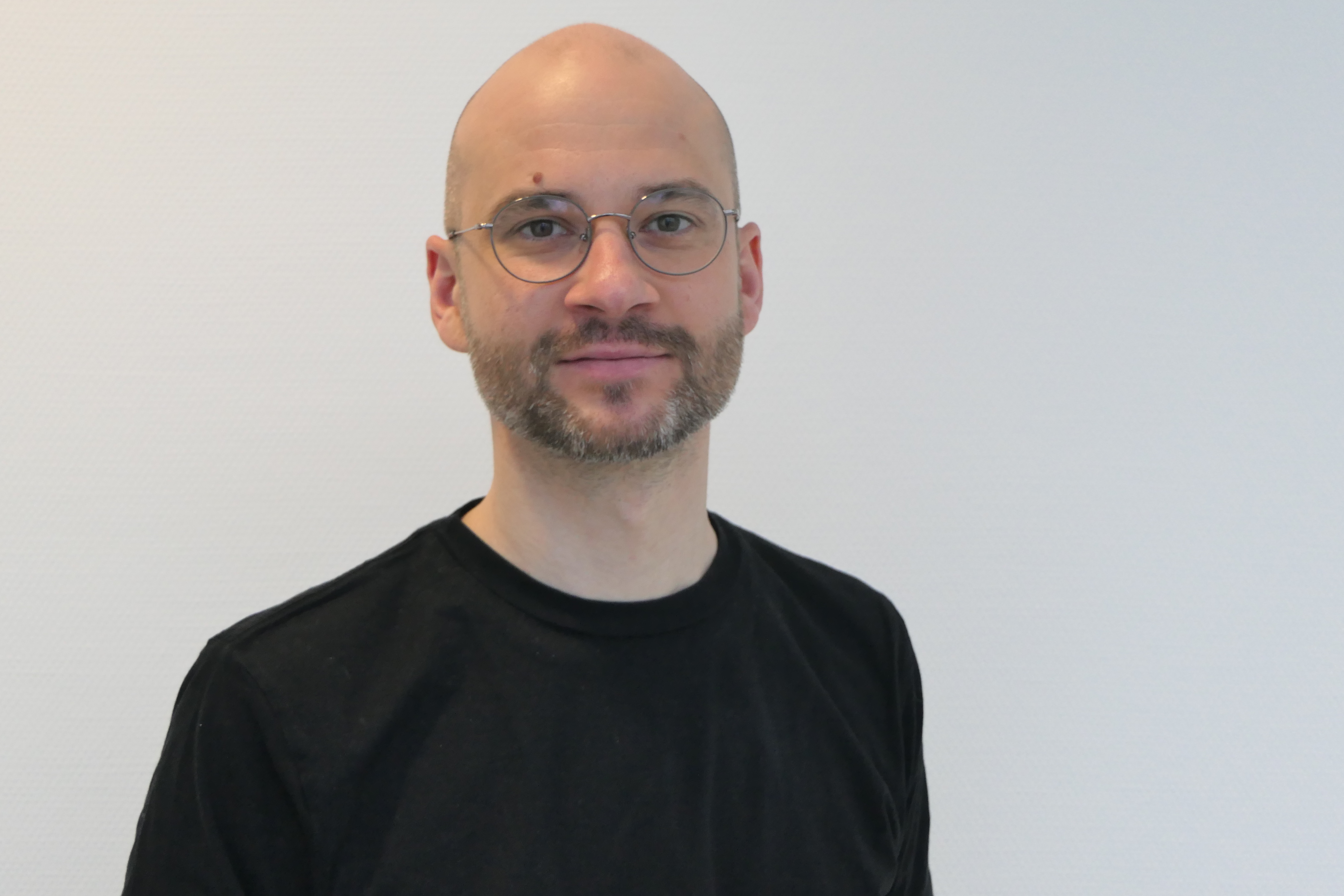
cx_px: 649
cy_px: 403
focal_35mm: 51
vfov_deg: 26.5
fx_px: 1904
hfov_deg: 38.9
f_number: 3.5
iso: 800
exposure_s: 1/80
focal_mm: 16.9
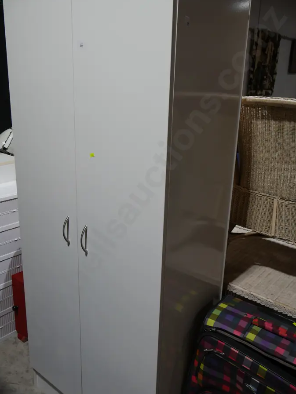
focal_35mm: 32
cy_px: 192
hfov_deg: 44.2
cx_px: 144
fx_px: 364
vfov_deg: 56.8
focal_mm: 14
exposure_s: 1/125
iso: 200
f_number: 4
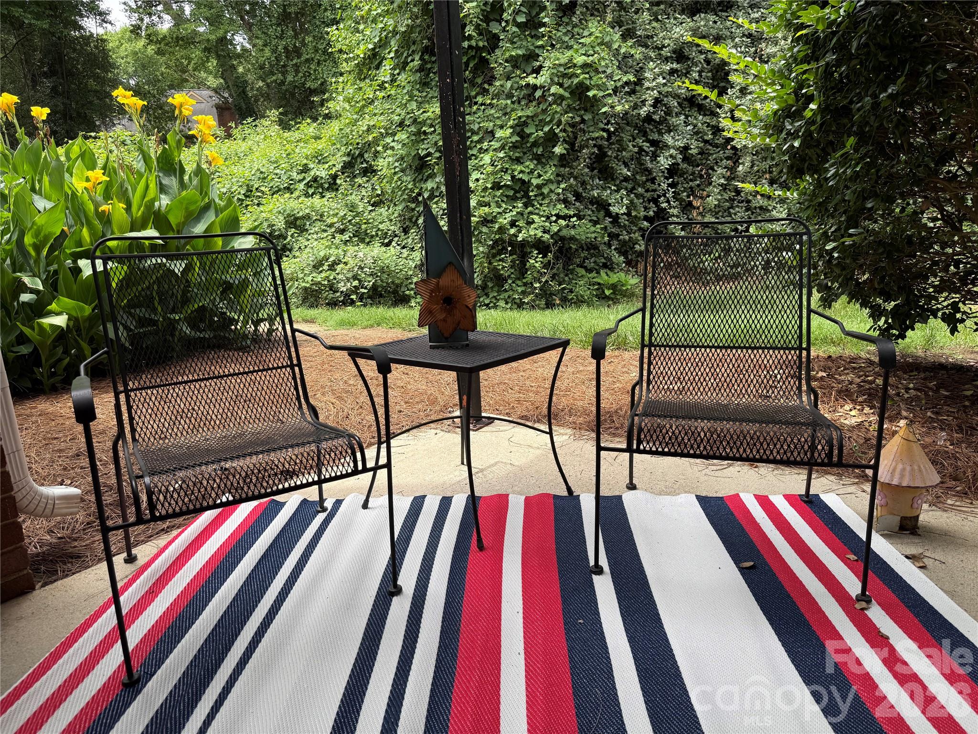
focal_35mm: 24
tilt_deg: -14.2
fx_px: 678
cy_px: 367
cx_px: 489
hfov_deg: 71.6
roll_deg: +3.9
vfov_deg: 56.8
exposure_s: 1/722
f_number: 1.78
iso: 80
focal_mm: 6.76
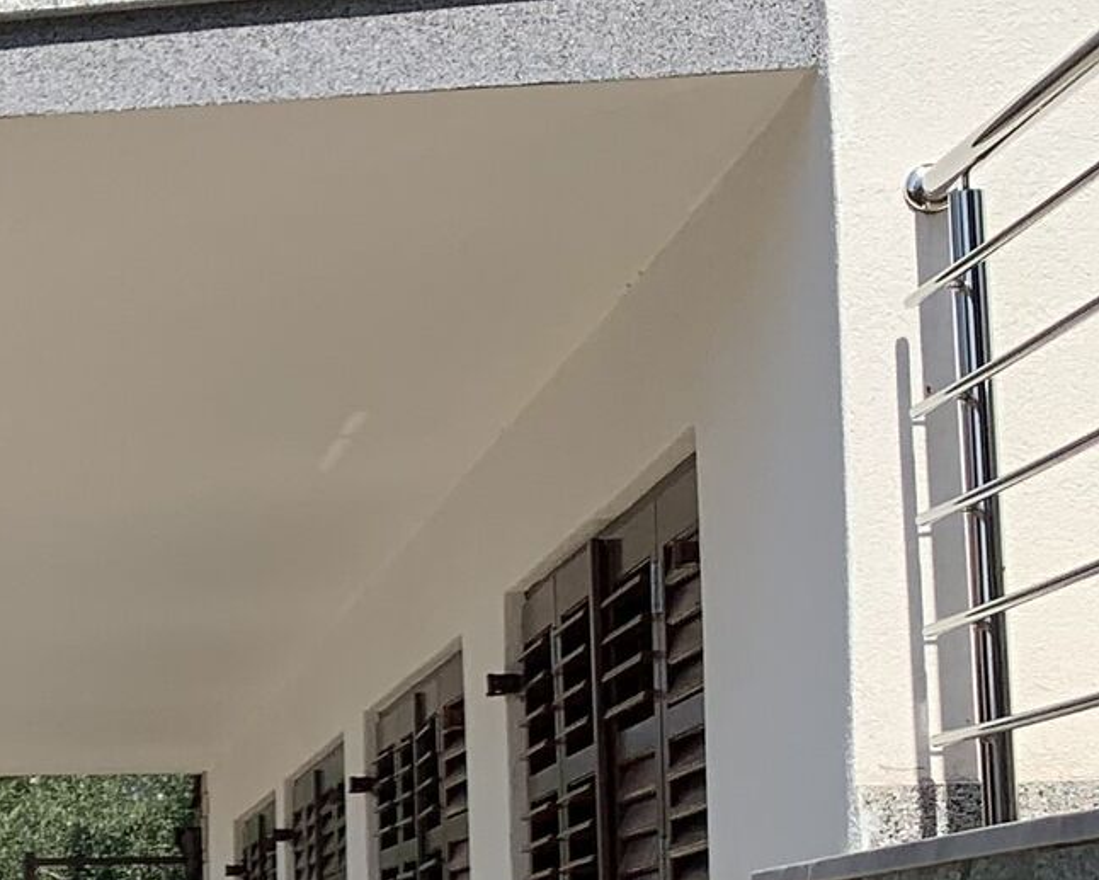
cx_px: -1063
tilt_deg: +2.9
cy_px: 885
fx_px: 3578
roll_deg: -1.6
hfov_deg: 14.6
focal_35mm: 110
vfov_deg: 13.8
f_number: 1.8
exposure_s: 1/3650
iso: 25
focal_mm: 4.25
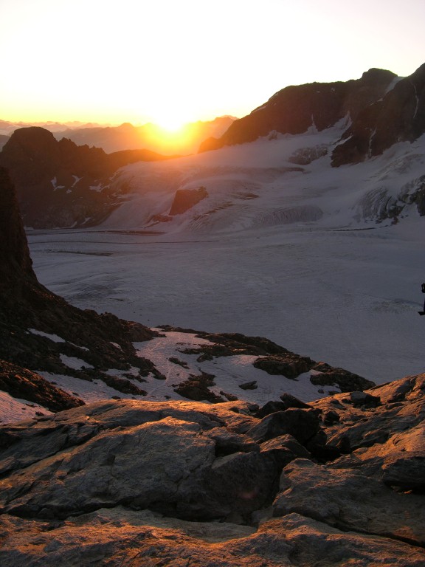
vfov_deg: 52.6
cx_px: 212
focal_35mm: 35
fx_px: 573
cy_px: 284
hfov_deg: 40.7
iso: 50
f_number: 4
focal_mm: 8.9
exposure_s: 1/75.1
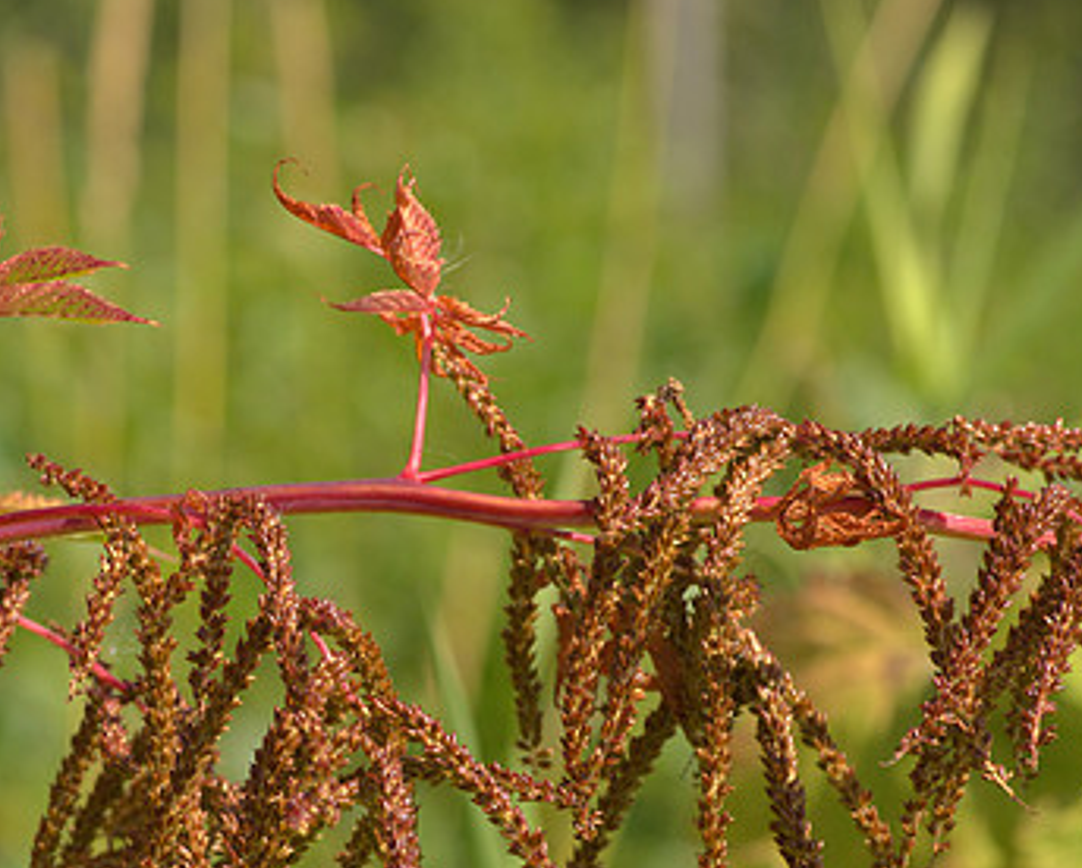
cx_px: 403
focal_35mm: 166
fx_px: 5322
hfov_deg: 11.6
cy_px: 508
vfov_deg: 9.3
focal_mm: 105
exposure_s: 1/320
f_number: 11
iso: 400
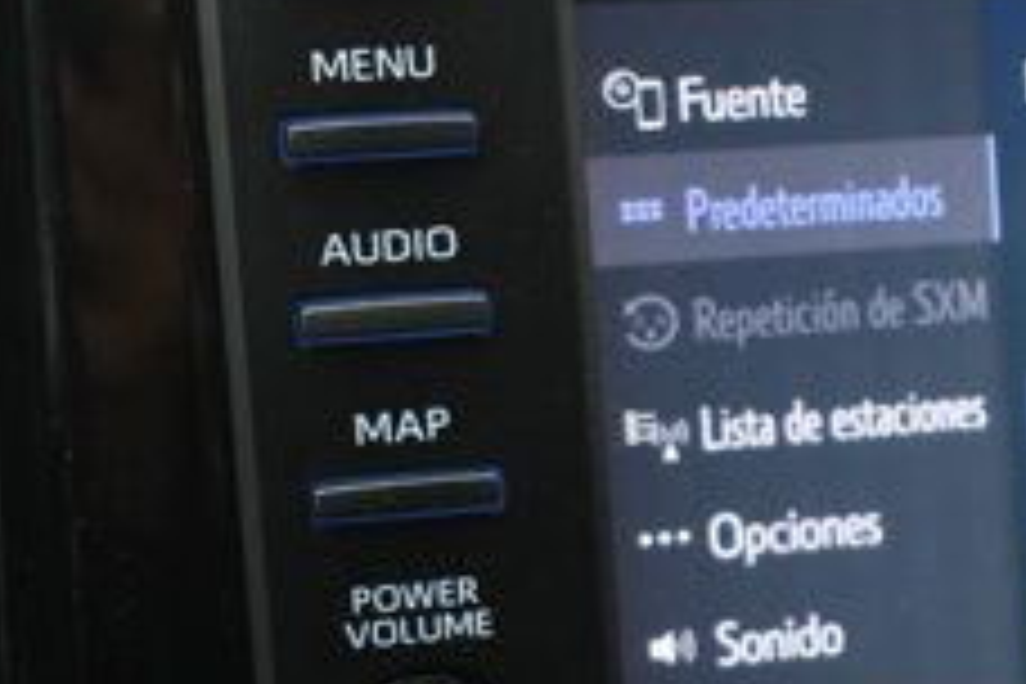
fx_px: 3676
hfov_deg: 15.2
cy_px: 542
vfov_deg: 10.6
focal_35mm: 129
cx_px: 1296
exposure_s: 1/125
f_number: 4.2
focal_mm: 31
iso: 800
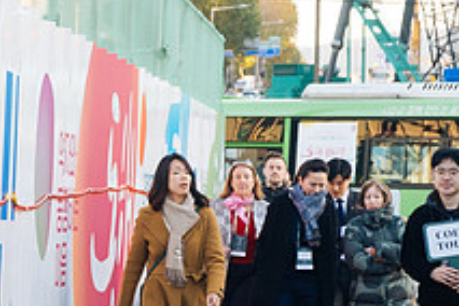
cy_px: 212
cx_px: 45
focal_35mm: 226
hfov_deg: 9.1
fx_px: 2881
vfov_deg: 6.1
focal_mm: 55
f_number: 3.2
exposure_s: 1/250
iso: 400
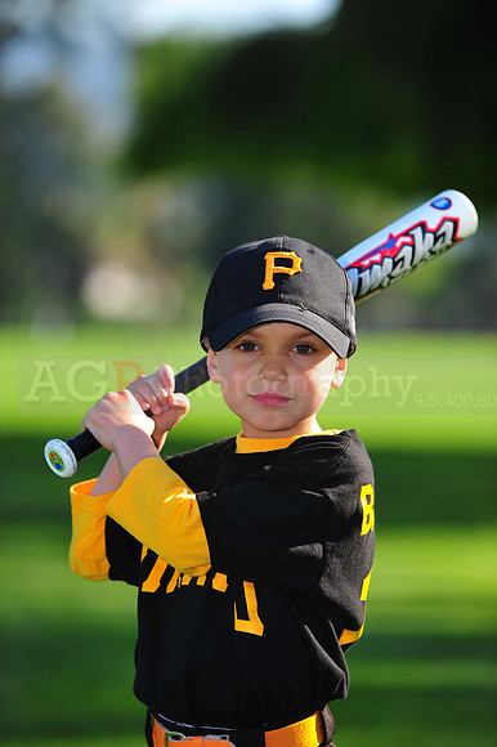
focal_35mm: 200
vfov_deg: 10.3
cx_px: 248
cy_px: 374
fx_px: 4146
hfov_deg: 6.9
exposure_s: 1/800
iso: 200
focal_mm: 200
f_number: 4
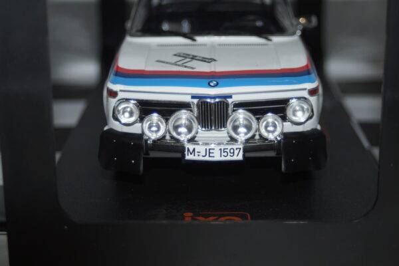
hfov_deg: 24.6
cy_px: 133
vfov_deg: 16.6
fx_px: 914
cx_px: 200
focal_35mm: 82
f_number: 5
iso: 160
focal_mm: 55
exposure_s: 1/60
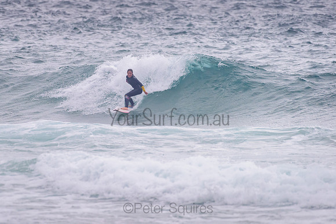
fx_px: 5722
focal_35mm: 613
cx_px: 130
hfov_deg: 3.4
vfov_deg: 2.2
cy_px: 87
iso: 1100
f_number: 5.6
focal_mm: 500
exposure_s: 1/2000
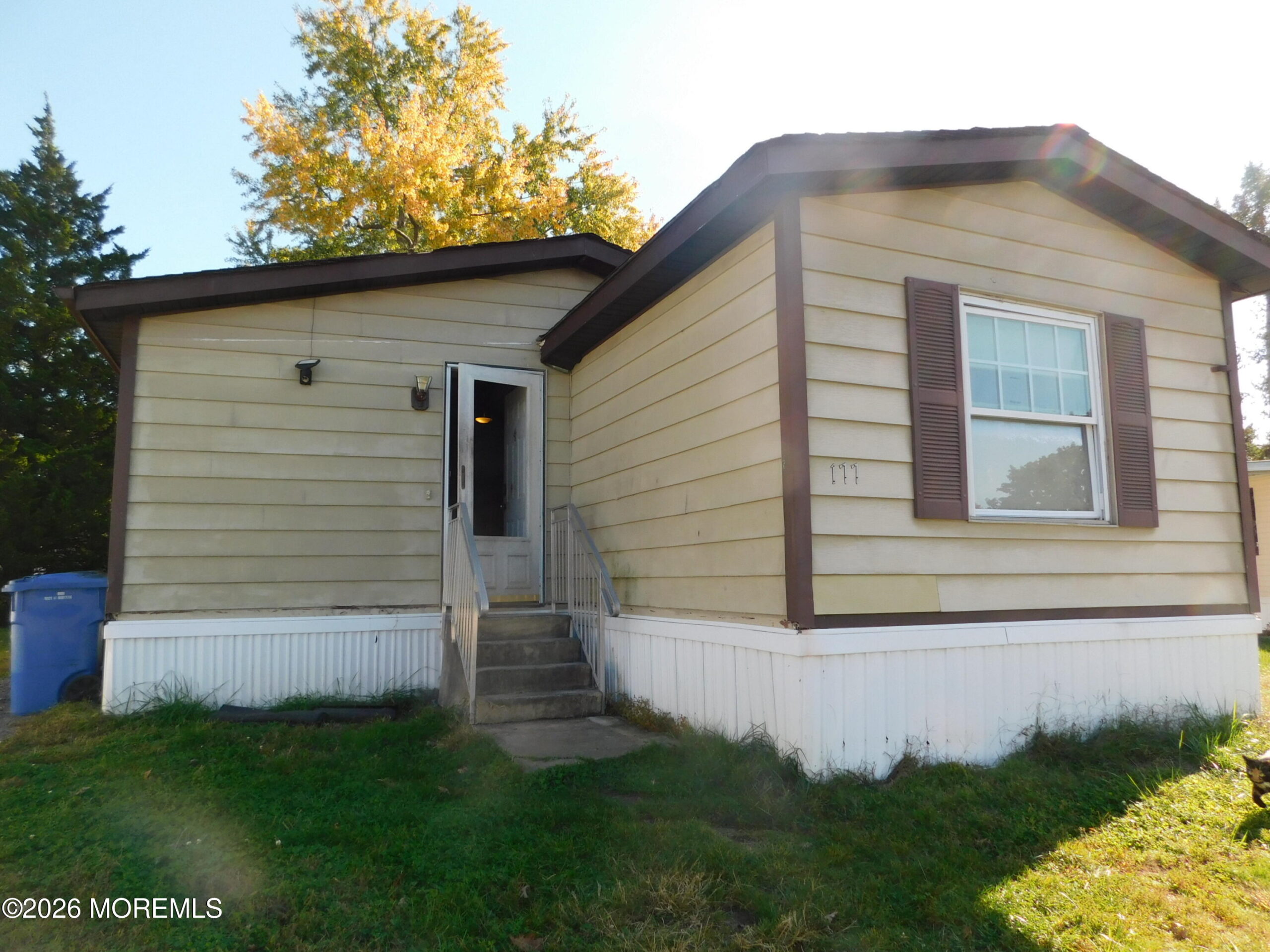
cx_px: 635
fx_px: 881
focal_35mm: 24
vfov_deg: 56.8
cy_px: 476
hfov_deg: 71.6
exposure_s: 1/500
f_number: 3
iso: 125
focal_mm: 4.1
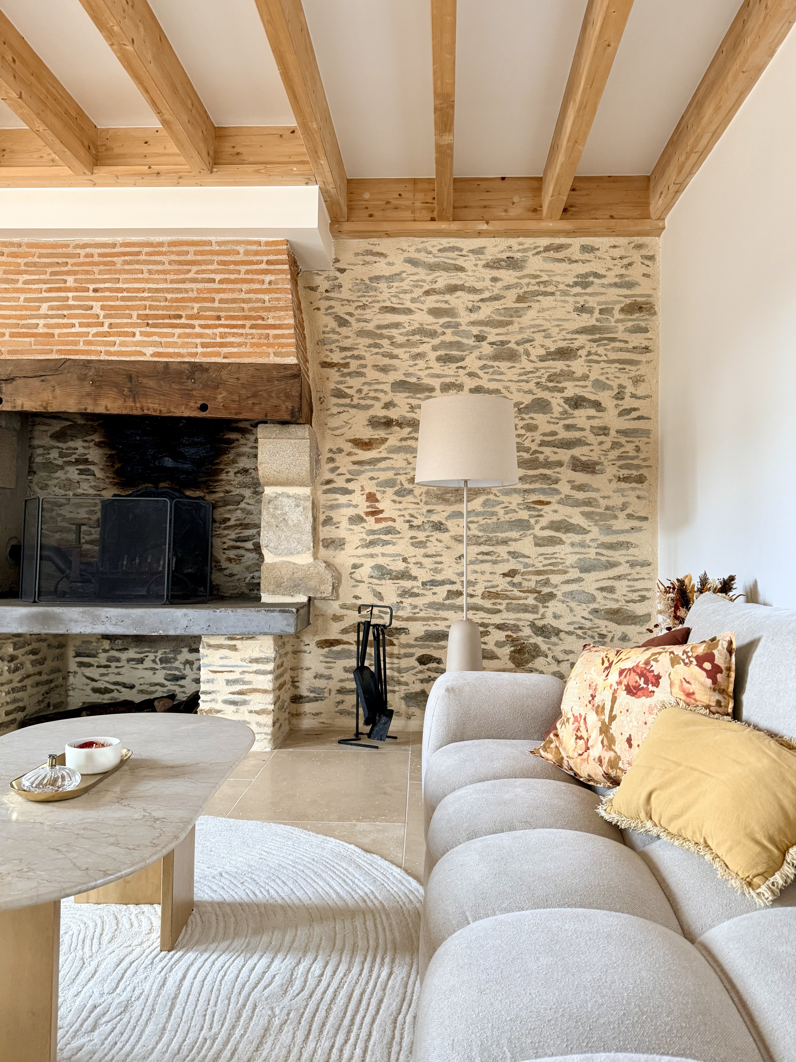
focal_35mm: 24
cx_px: 398
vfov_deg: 71.6
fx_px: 736
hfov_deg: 56.8
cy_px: 531
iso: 250
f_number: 1.78
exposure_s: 1/60
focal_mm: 6.76
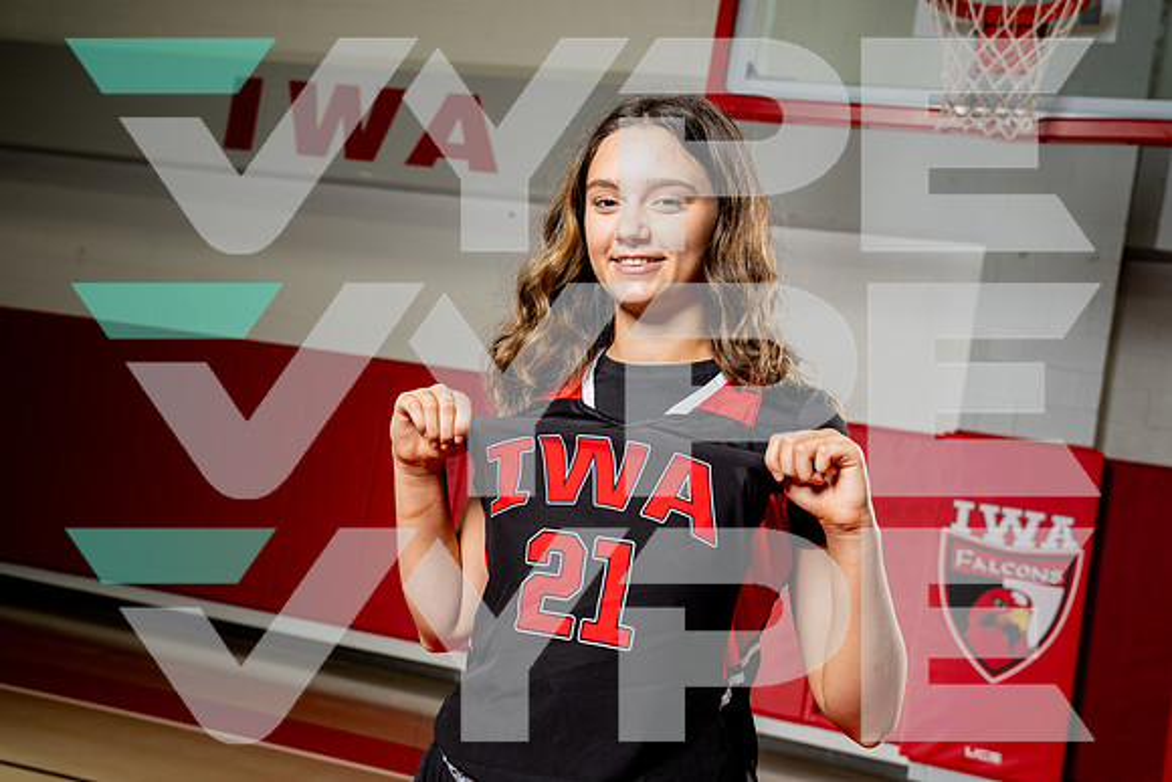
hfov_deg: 43.9
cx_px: 586
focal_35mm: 45
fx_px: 1453
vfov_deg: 30.1
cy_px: 391
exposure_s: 1/250
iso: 400
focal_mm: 44
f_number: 5.6
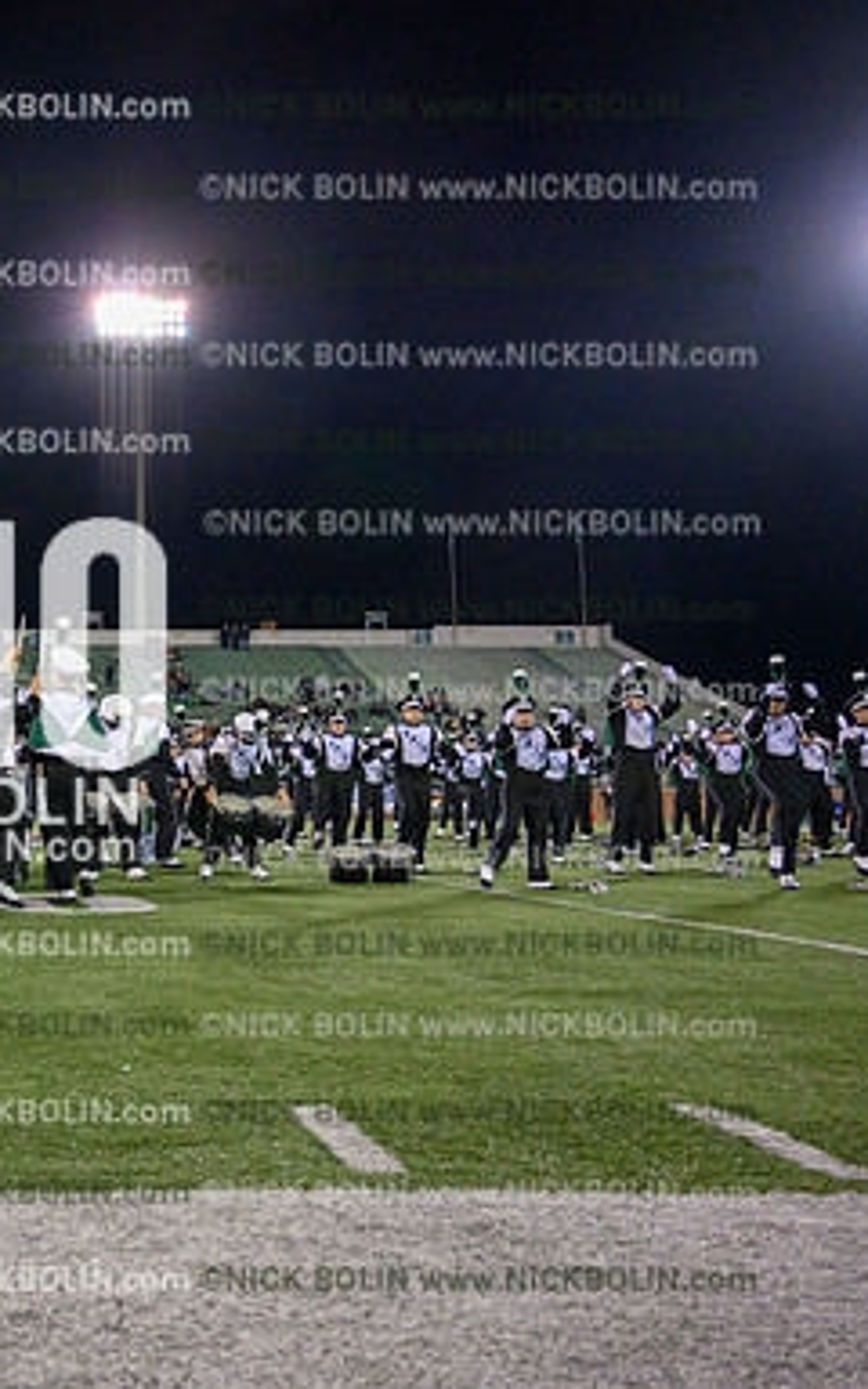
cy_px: 693
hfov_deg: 30.7
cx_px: -90
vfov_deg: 52.7
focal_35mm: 37
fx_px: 1400
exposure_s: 1/1000
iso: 5000
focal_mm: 24
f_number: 4
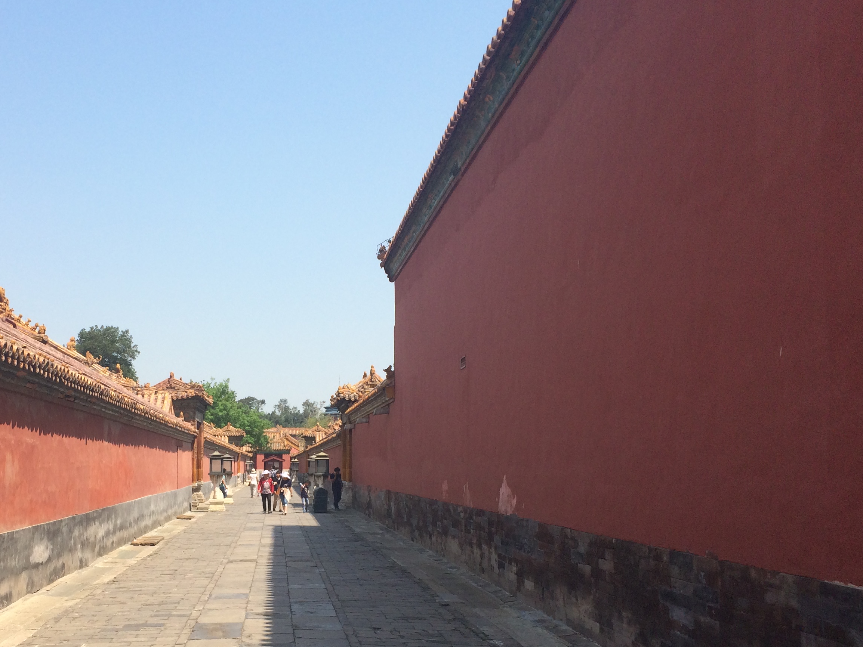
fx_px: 1022
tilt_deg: +0.6
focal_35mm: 41
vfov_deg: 34.8
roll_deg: +0.1
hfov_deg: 44.9
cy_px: 436
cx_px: 266
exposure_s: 1/1953
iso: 32
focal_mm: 4.15
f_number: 2.2
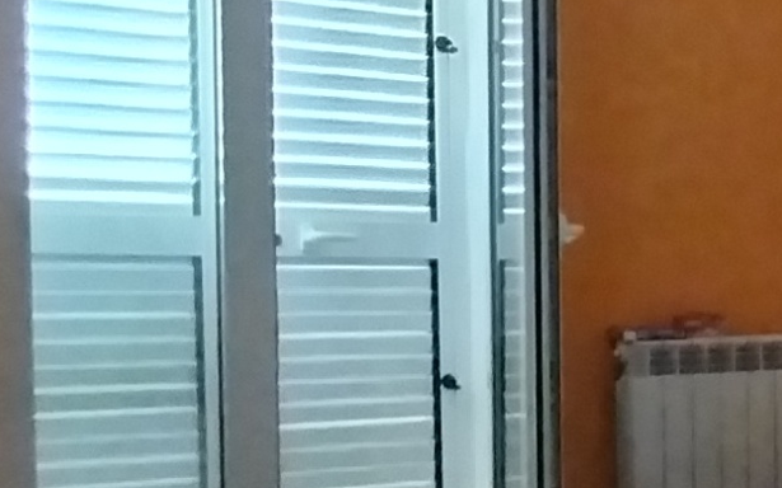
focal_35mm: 75
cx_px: 1001
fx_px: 1598
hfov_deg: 24.3
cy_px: 380
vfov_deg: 17.3
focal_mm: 1.42
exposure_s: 1/25
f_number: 2.2
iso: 706
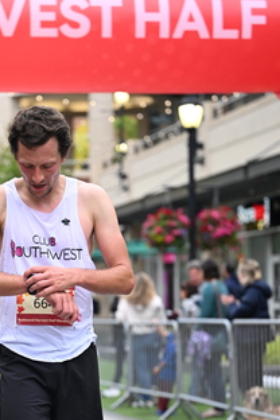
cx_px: 52
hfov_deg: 10.9
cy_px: 307
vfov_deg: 16.3
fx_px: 1458
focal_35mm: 125
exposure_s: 1/1250
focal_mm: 71
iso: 1600
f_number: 2.8
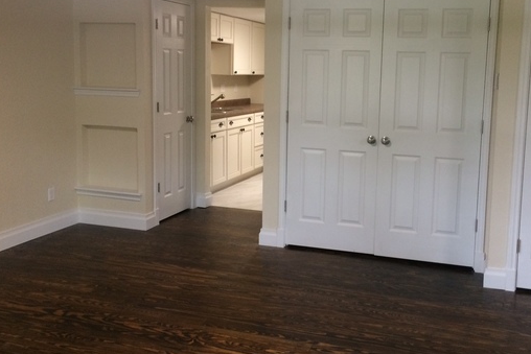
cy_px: 141
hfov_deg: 50.3
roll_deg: -1.9
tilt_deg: -5.7
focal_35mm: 38
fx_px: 561
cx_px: 324
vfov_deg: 35.0
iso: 200
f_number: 2.2
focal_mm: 4.15
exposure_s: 1/30
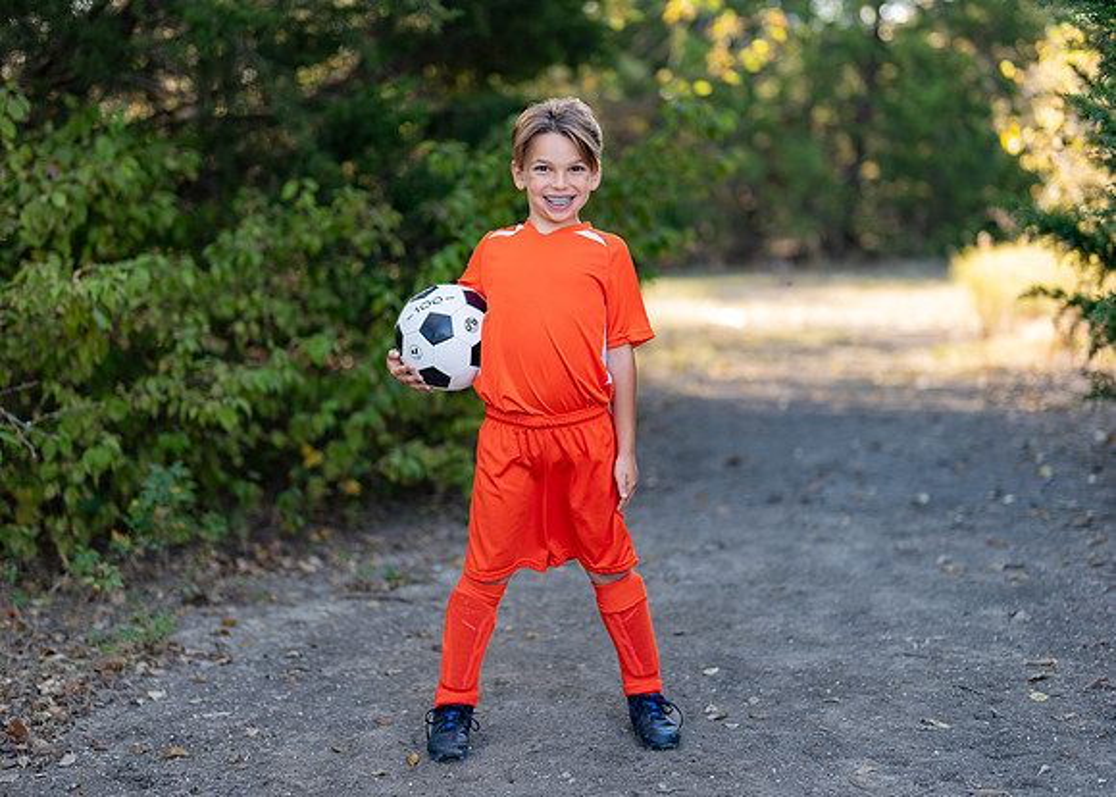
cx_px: 529
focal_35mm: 61
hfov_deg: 32.4
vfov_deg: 23.5
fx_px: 1917
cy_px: 360
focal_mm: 50
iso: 100
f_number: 1.2
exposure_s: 1/640
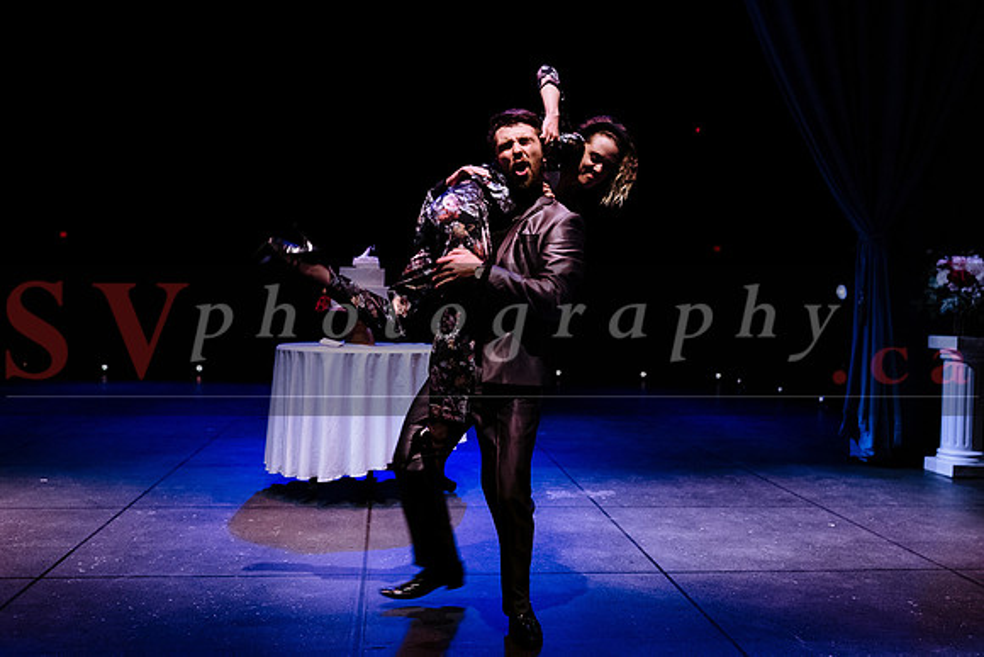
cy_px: 328
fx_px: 957
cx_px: 492
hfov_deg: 54.4
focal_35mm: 35
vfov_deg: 37.9
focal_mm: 35
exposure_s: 1/125
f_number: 2.8
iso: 1600
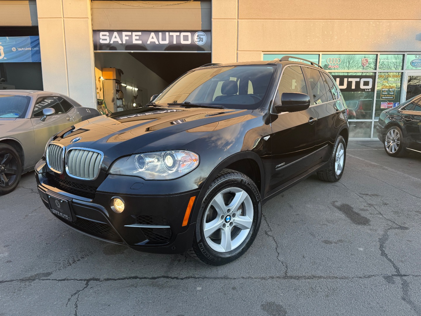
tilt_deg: -8.1
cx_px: 210
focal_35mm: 24
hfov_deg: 71.6
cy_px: 158
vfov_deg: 56.8
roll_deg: -0.2
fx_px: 292
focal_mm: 6.76
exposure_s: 1/294
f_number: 1.78
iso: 80
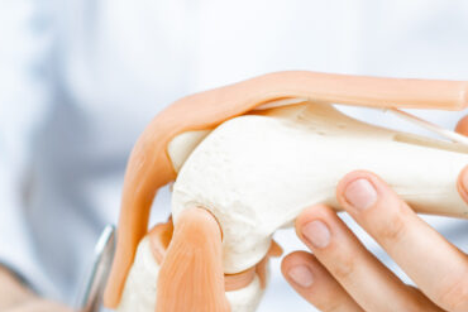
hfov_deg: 8.8
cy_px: 249
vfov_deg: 5.8
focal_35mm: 235
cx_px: 245
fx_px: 3056
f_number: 2.2
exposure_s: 1/200
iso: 320
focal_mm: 85
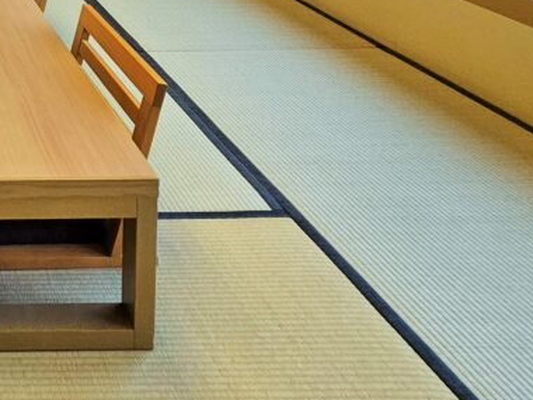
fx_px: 631
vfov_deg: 26.2
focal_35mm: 41
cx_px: -135
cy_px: -194
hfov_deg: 34.6
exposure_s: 1/60
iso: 160
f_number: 2.2
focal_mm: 2.2
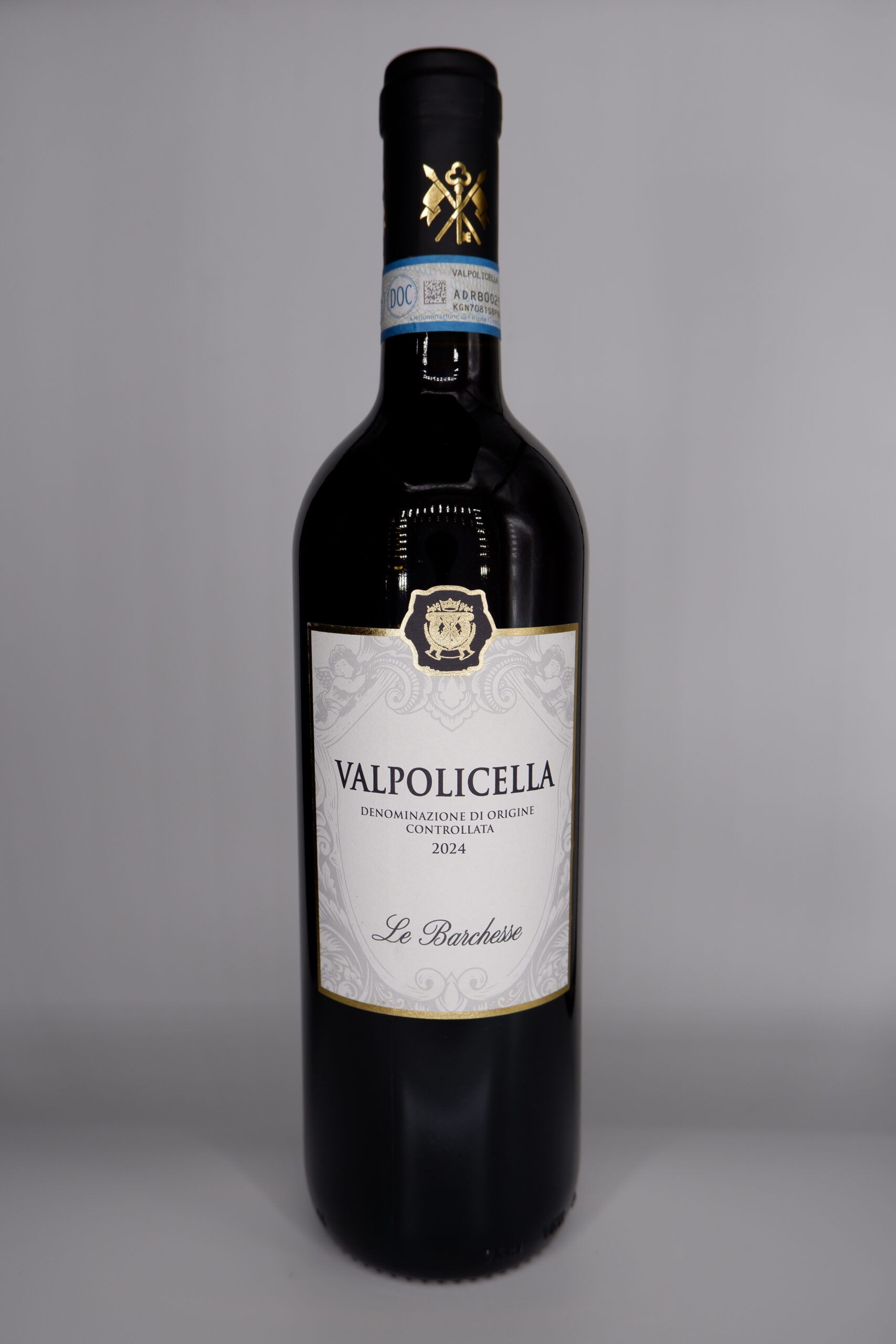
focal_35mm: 29
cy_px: 672
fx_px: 1082
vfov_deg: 63.7
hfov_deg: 45.0
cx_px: 448
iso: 200
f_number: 5
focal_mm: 19.7
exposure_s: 1/280
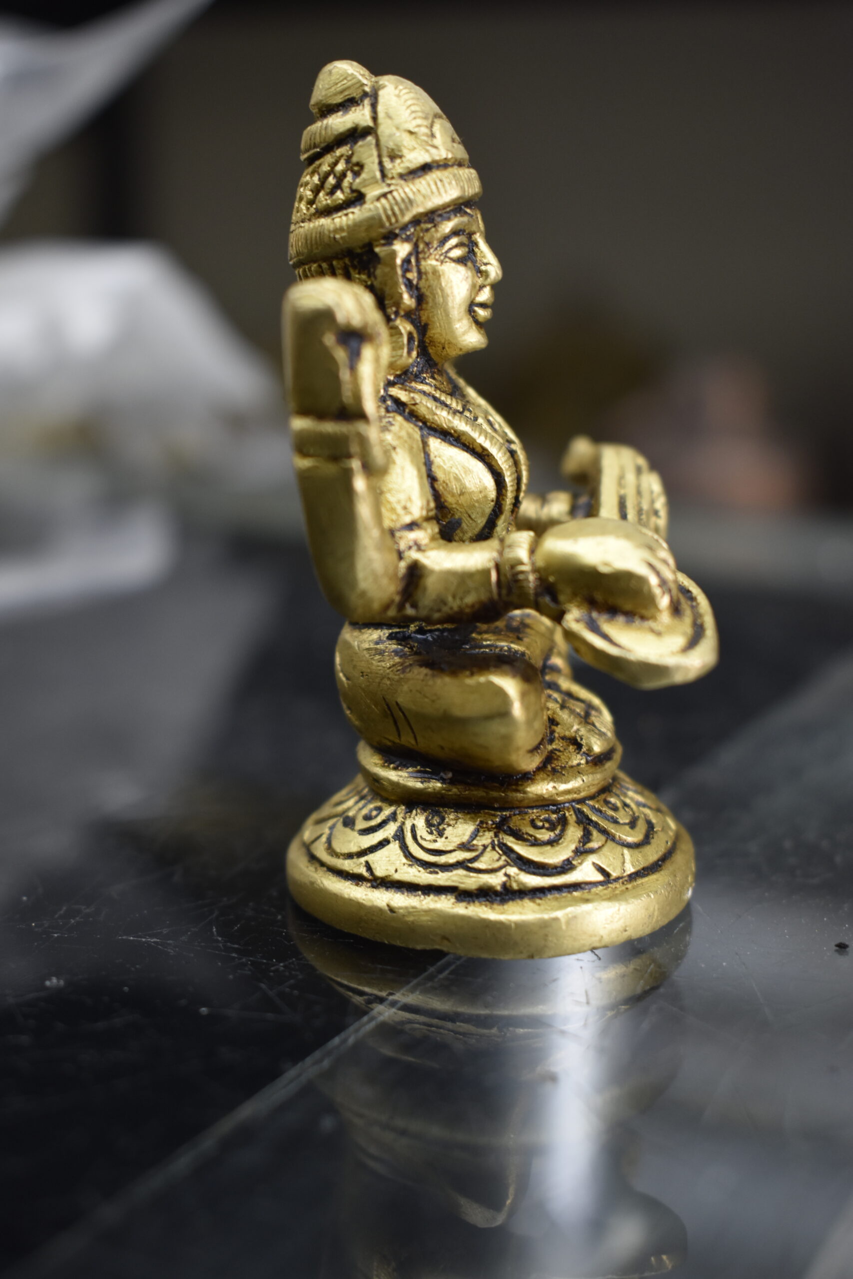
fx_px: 1866
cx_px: 426
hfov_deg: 25.8
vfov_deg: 37.8
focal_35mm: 52
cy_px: 640
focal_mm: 35
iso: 560
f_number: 4.5
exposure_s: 1/30
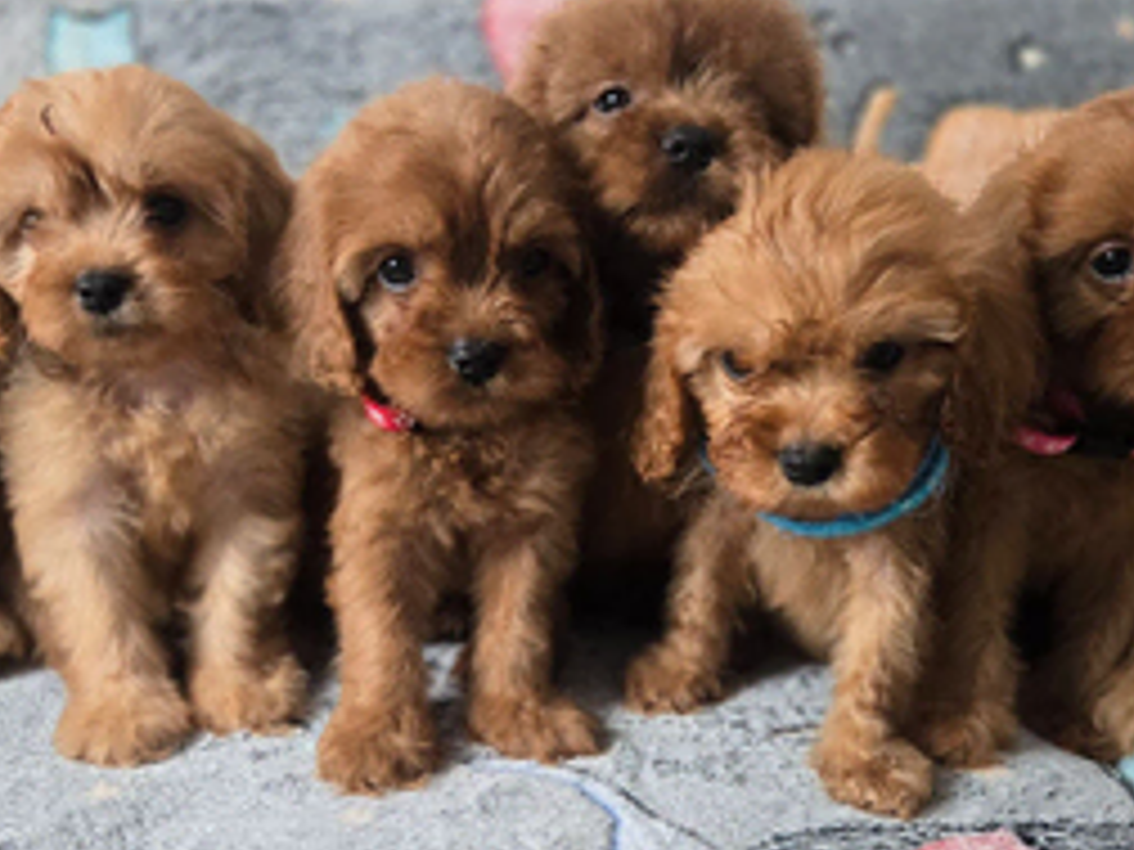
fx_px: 1409
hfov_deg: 43.9
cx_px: 565
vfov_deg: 33.4
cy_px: 551
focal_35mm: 43
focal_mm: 5.4
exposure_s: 1/100
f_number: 1.8
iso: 320
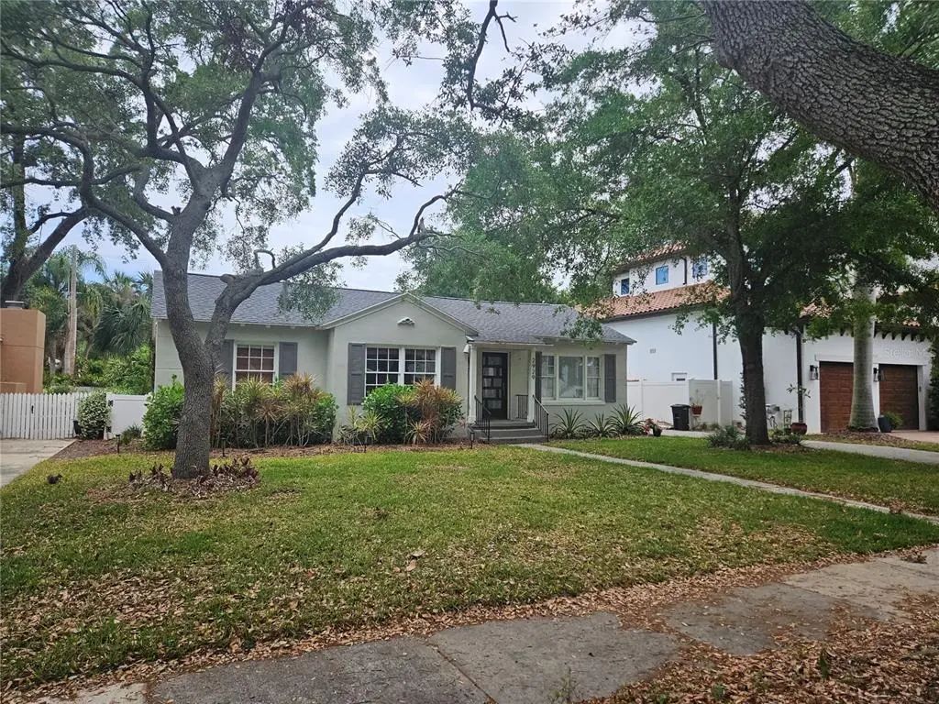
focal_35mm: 23
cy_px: 352
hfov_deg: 73.9
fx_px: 624
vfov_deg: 58.9
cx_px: 470
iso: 40
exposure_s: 1/1208
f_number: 1.8
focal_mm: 5.4
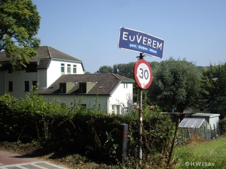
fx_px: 248
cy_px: 84
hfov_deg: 49.0
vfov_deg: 37.7
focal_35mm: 38
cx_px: 113
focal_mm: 7.9
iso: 64
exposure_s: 1/1000
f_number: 2.8
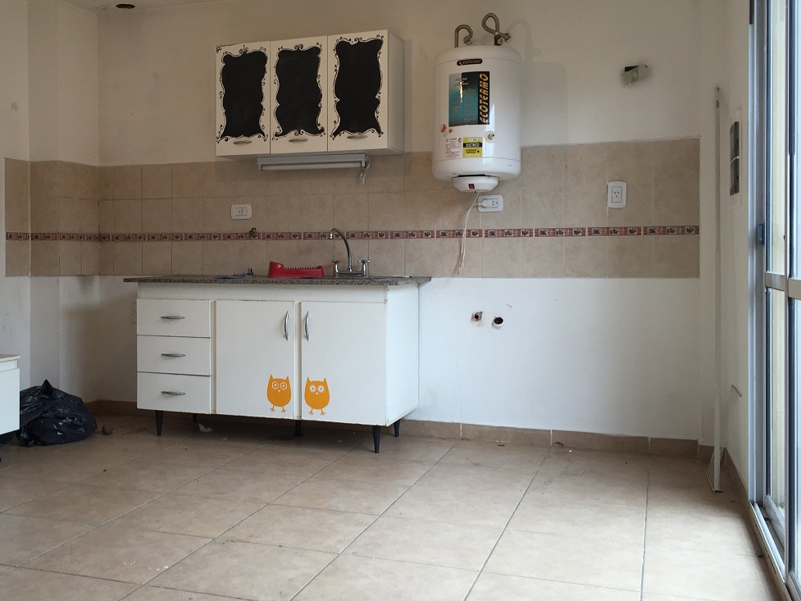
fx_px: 879
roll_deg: -0.4
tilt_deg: +0.1
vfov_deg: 37.7
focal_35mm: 38
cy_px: 271
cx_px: 307
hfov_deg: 48.6
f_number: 2.2
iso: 32
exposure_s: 1/50
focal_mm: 4.15
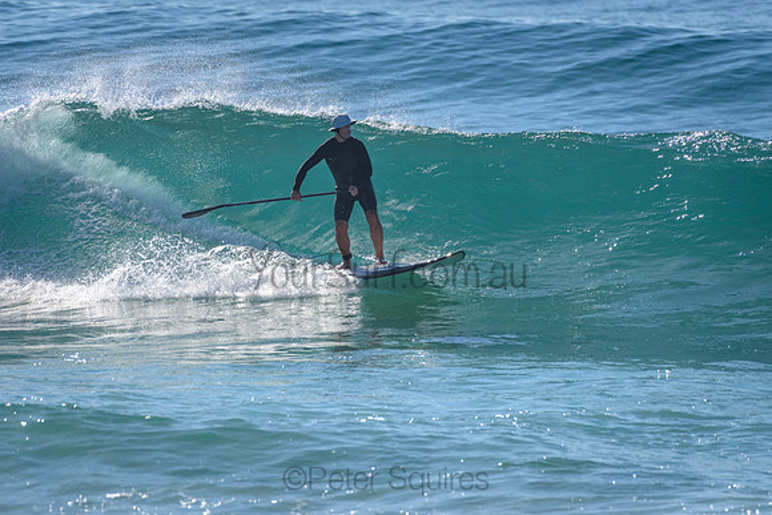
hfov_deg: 3.4
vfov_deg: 2.2
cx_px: 383
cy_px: 206
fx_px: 13144
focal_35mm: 613
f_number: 5.6
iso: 140
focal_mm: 500
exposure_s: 1/2000
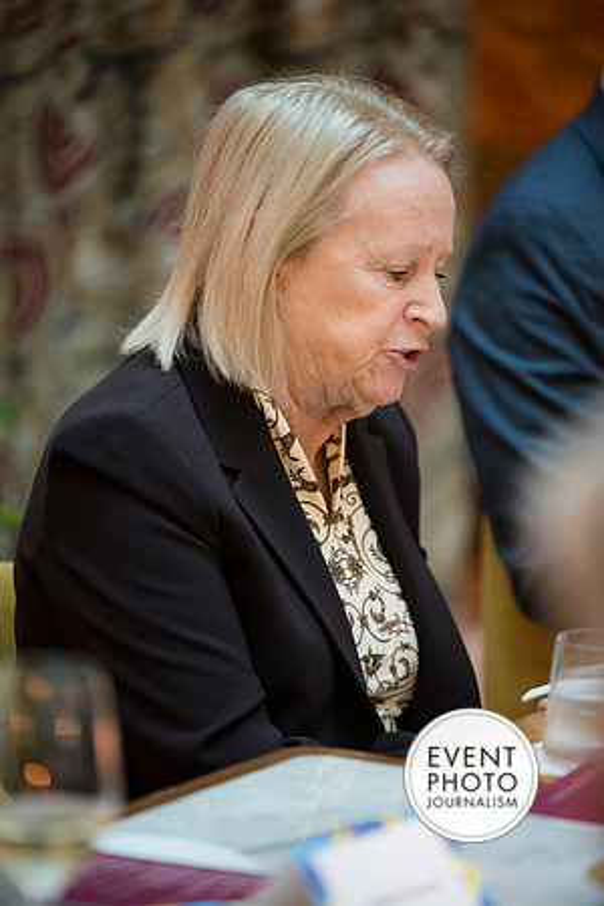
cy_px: 453
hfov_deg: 6.9
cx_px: 302
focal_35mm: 200
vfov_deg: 10.3
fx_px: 5033
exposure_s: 1/125
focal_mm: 200
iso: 6400
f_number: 2.8
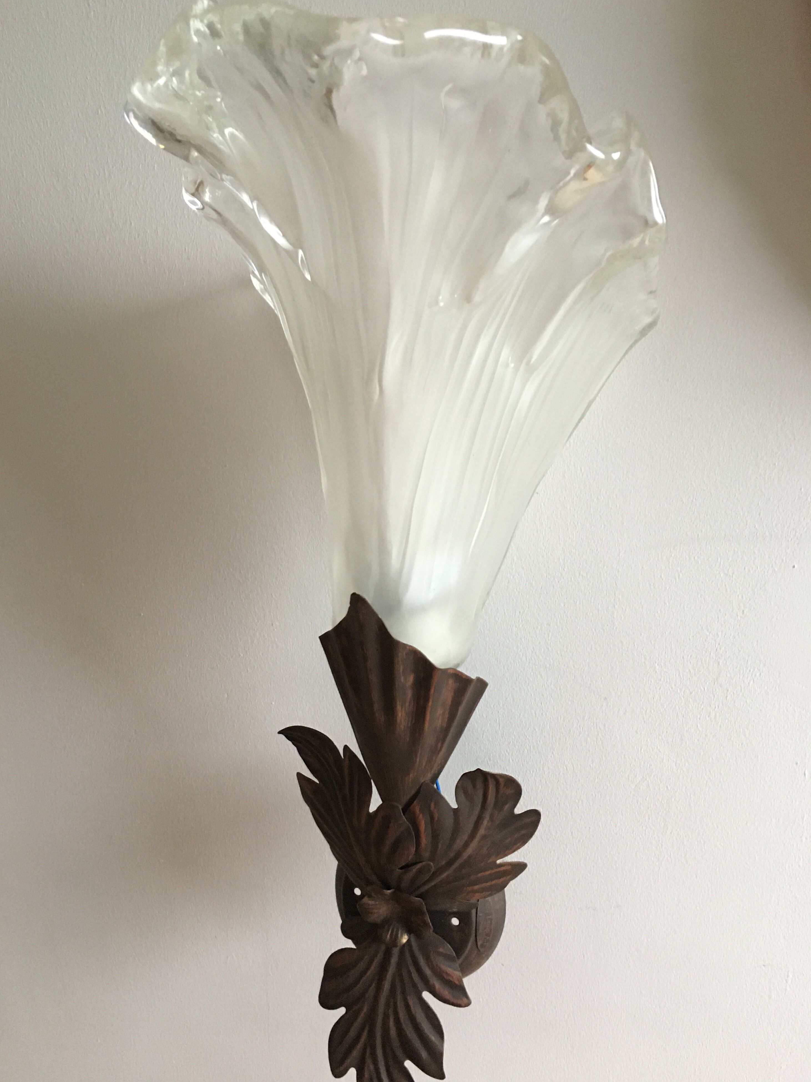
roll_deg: -2.3
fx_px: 937
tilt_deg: -23.6
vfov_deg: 60.0
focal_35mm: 30
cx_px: 393
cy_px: 524
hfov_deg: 46.8
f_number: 2.2
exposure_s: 1/15
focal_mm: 4.15
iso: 400
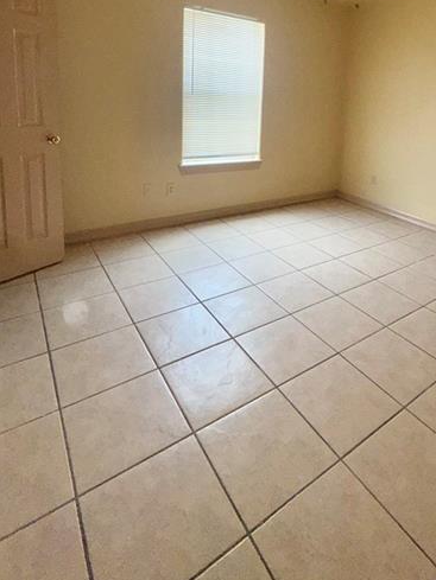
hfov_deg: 59.9
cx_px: 284
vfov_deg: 71.6
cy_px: 152
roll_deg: -2.5
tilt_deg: -9.4
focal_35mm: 22
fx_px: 369
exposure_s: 1/128
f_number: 2.2
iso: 32
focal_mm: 2.22
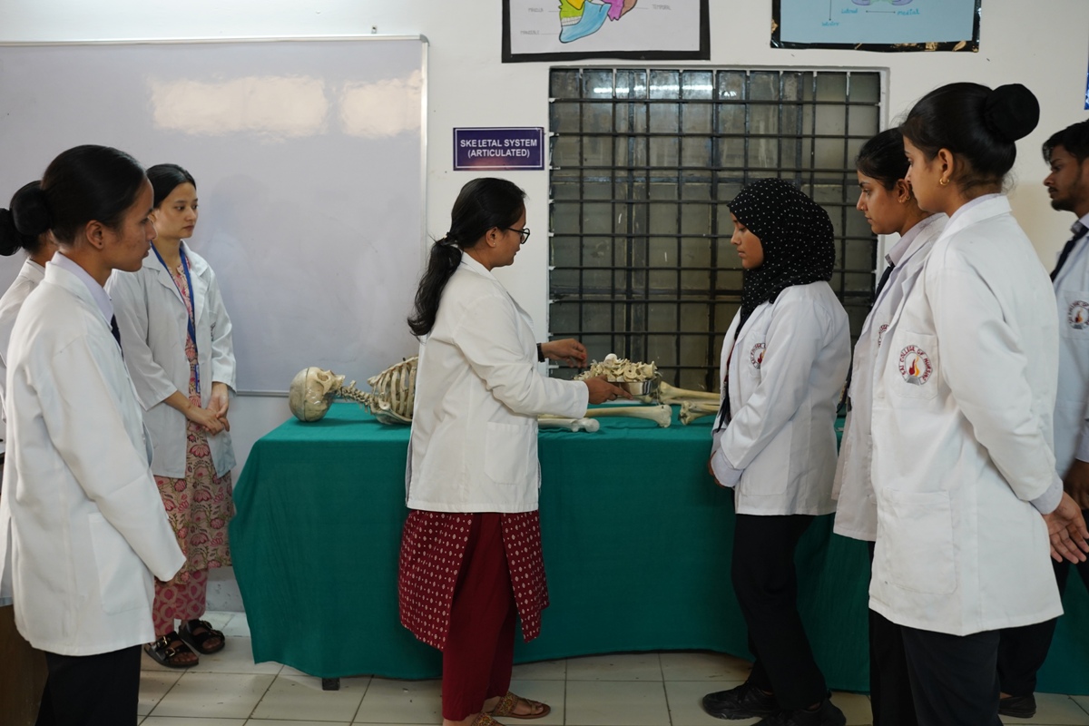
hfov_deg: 54.4
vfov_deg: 37.9
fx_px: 1059
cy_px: 363
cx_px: 544
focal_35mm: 35
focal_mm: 35
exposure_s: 1/100
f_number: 2.8
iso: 1600
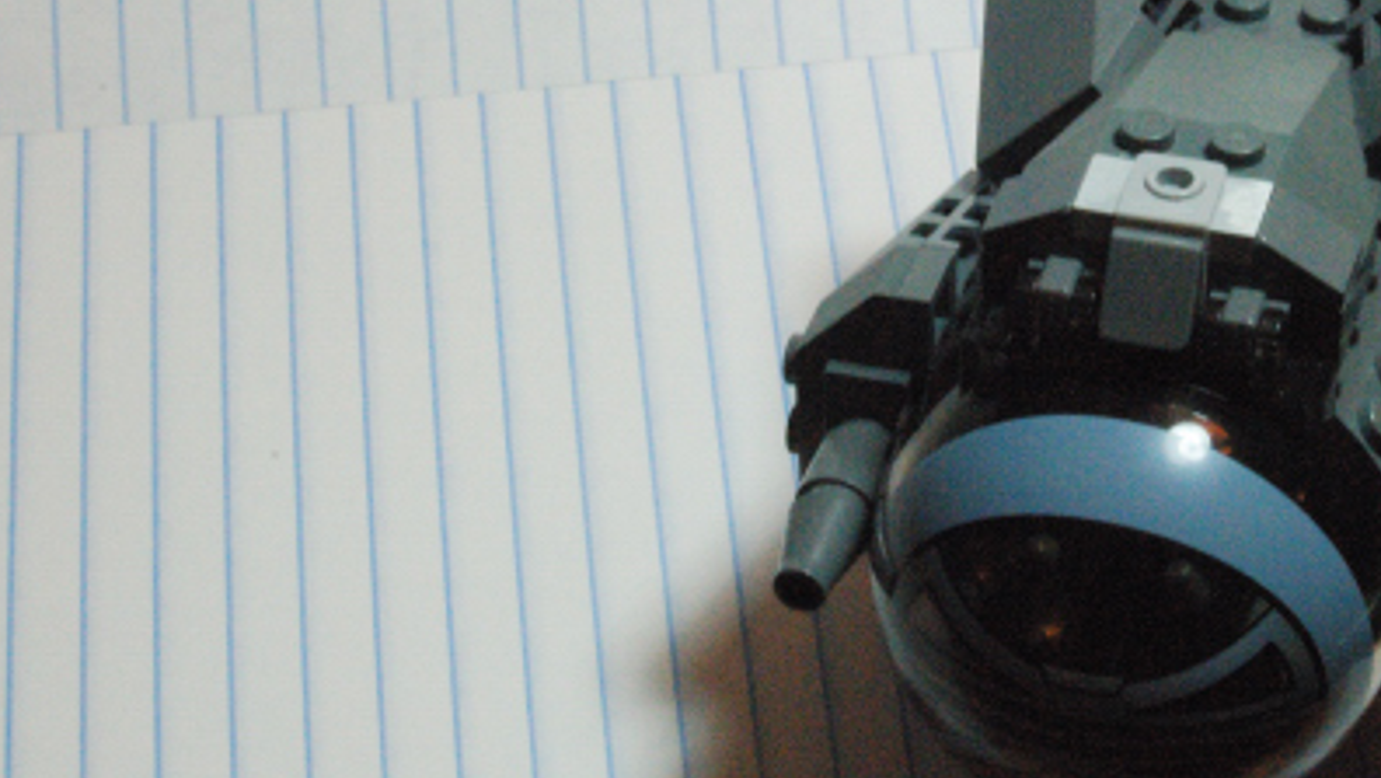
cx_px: 1067
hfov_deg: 15.3
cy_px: 269
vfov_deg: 8.7
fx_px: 5122
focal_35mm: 140
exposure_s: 1/20
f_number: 32
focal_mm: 55
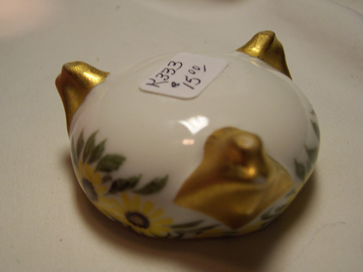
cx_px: 182
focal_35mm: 37
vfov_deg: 38.7
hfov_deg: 50.1
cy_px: 136
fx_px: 388
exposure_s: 1/90
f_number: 2.8
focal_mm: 5.6
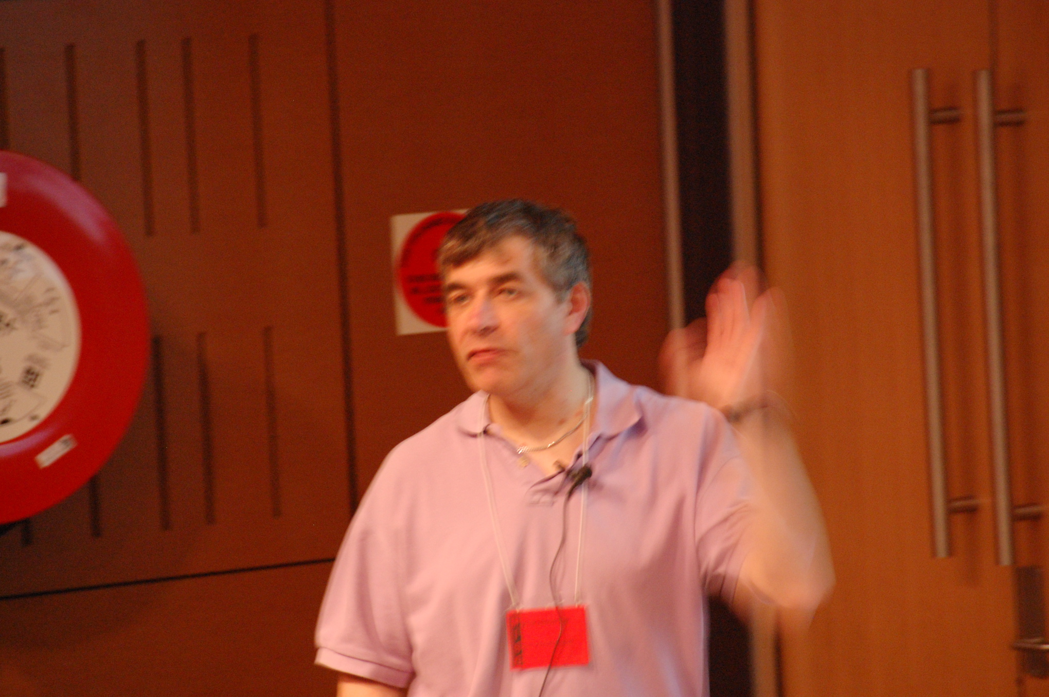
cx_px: 524
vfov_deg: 4.6
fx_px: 8734
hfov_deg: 6.9
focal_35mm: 300
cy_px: 348
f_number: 5.6
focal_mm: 200
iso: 1600
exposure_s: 1/5
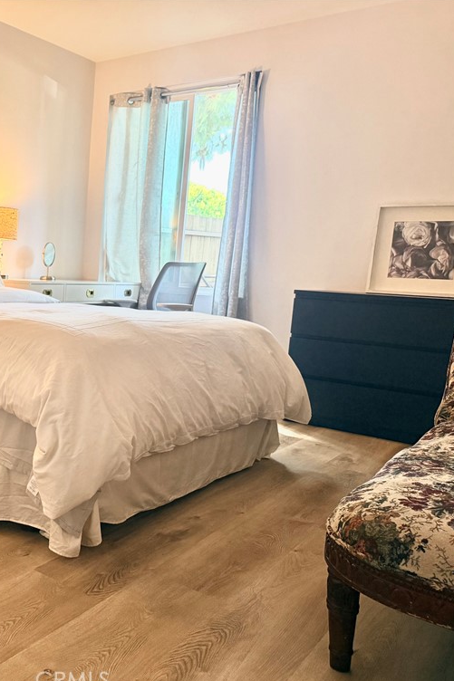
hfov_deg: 35.7
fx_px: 643
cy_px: 345
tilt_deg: -7.6
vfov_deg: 55.8
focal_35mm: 34
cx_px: 17
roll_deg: -1.7
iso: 320
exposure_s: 1/120
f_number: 1.78
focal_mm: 6.76
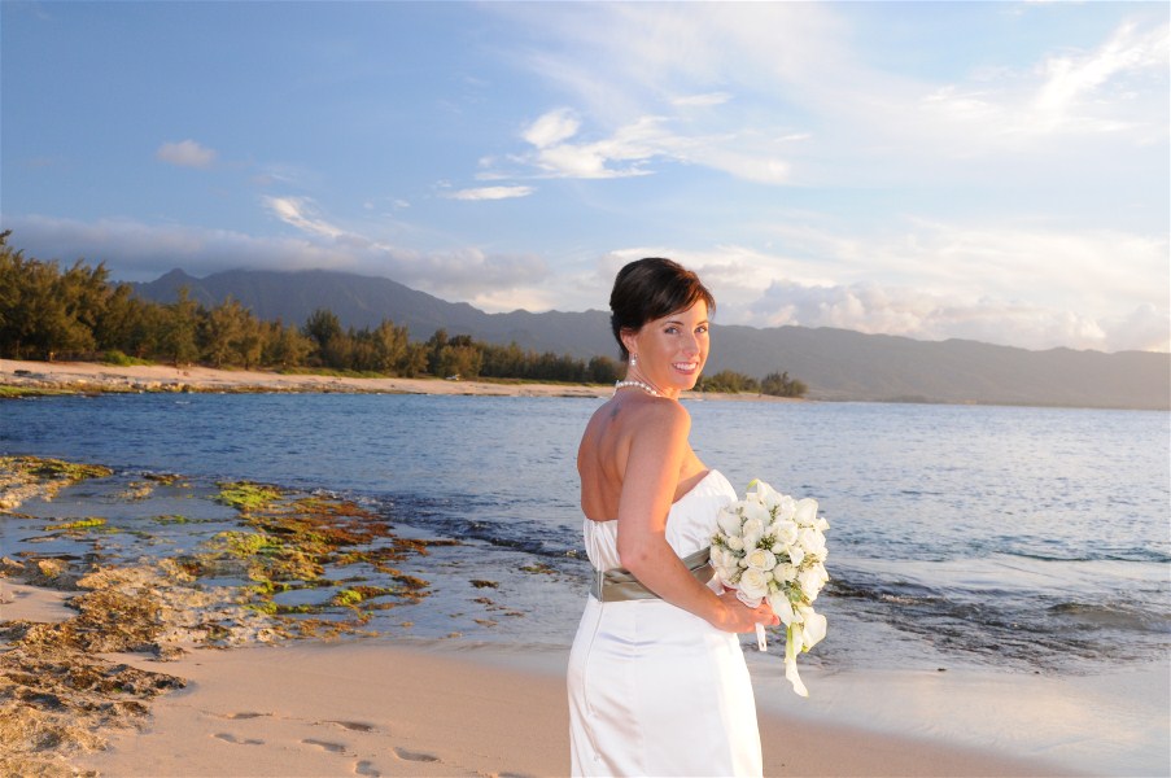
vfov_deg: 34.1
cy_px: 389
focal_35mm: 39
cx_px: 586
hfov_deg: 49.6
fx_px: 1267
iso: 640
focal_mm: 26
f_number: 5.6
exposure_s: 1/125
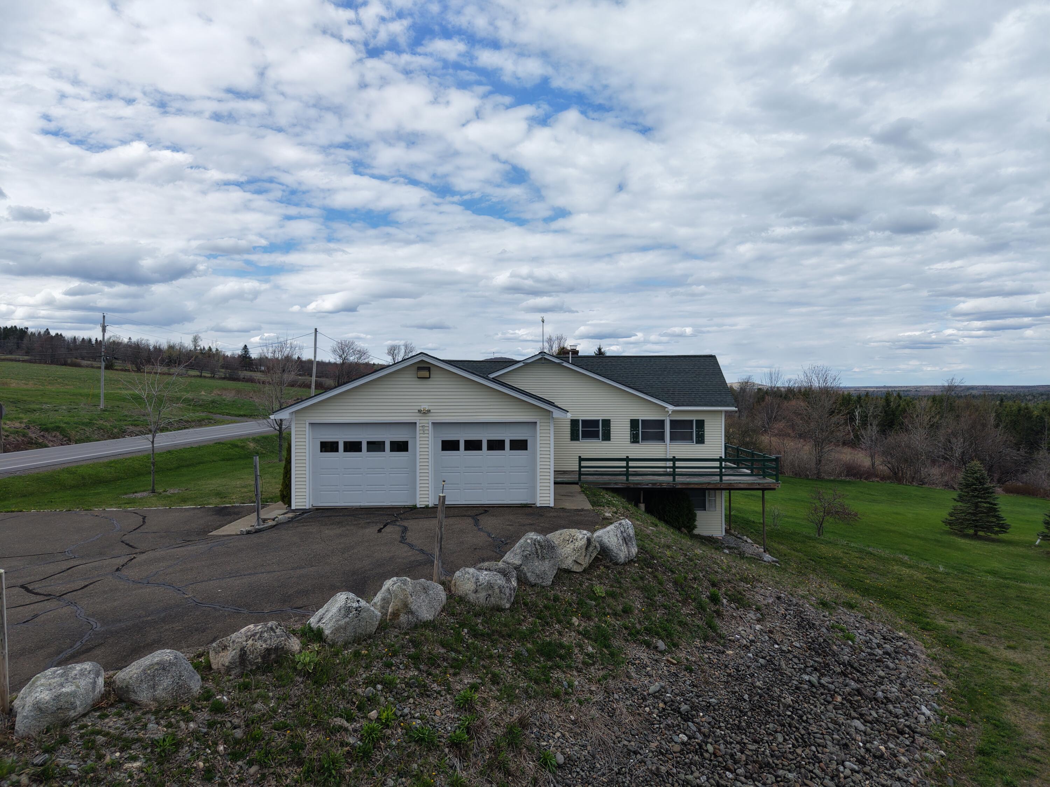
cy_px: 394
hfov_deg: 71.6
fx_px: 728
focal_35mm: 24
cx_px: 525
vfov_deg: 56.8
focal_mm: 8.67
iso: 200
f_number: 1.8
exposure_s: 1/5000
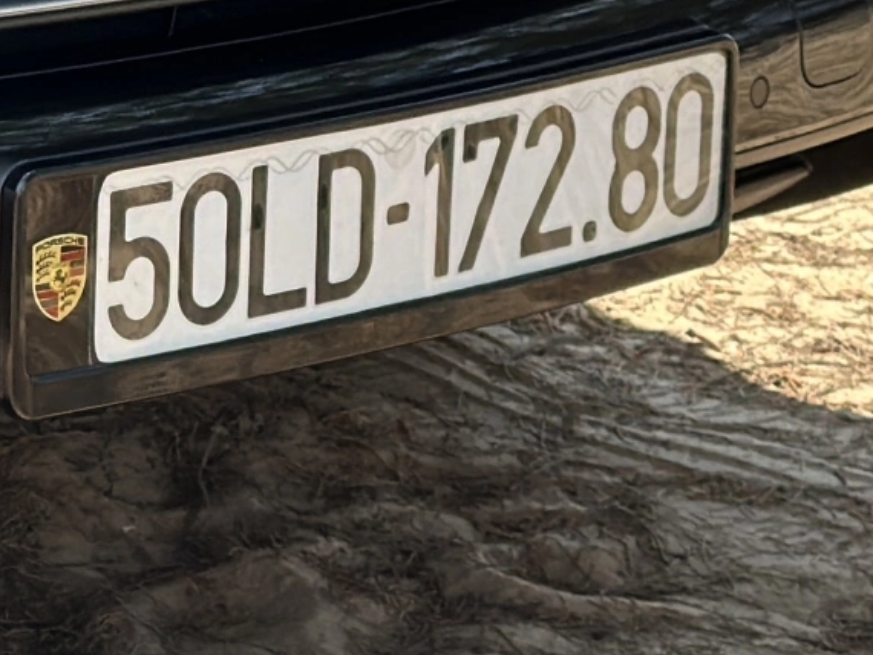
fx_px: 5096
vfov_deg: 7.3
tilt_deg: -12.6
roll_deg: +0.2
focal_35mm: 202
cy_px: -213
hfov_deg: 9.3
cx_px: -688
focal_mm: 6.86
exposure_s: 1/1107
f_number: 1.78
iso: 80
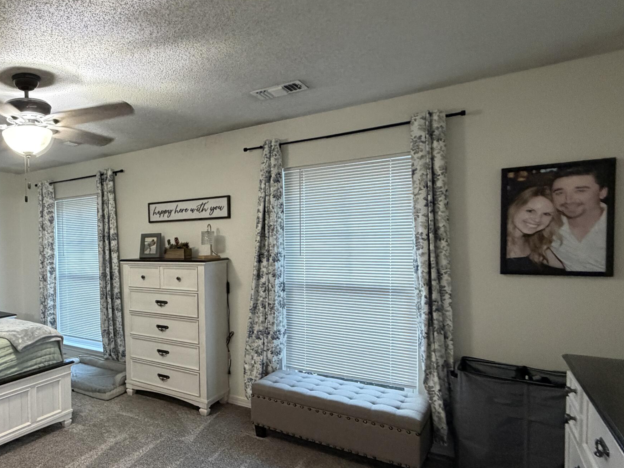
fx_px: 433
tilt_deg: -3.0
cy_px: 260
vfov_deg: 56.7
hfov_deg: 62.8
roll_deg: +1.8
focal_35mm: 24
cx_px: 91
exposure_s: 1/60
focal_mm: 2.22
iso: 500
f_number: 2.2
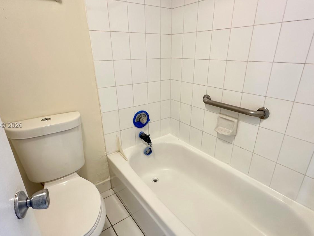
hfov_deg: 81.7
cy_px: 126
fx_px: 181
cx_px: 159
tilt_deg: -22.6
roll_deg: +0.1
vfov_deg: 65.9
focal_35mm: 20
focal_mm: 2.22
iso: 200
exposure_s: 1/60
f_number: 2.2
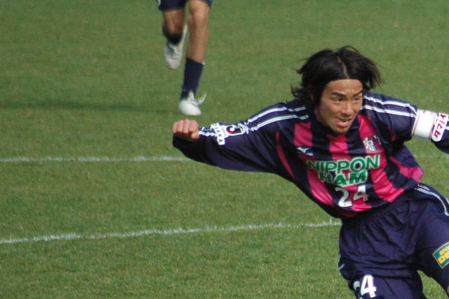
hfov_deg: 1.9
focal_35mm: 1081
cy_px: 236
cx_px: 500
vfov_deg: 1.3
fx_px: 13472
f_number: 5.6
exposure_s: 1/2000
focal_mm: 300
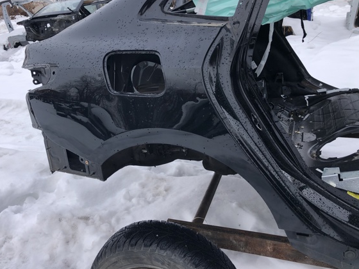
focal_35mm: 32
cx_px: 156
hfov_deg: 56.6
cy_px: 118
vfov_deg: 44.1
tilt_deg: -20.2
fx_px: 332
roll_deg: +6.6
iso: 20
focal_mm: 4
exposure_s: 1/484
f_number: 1.8
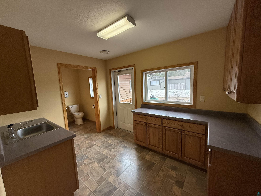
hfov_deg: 102.1
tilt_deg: -8.1
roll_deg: +2.5
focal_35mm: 14
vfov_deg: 85.7
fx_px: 106
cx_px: 130
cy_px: 98
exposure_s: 1/120
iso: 250
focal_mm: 2.22
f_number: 2.2
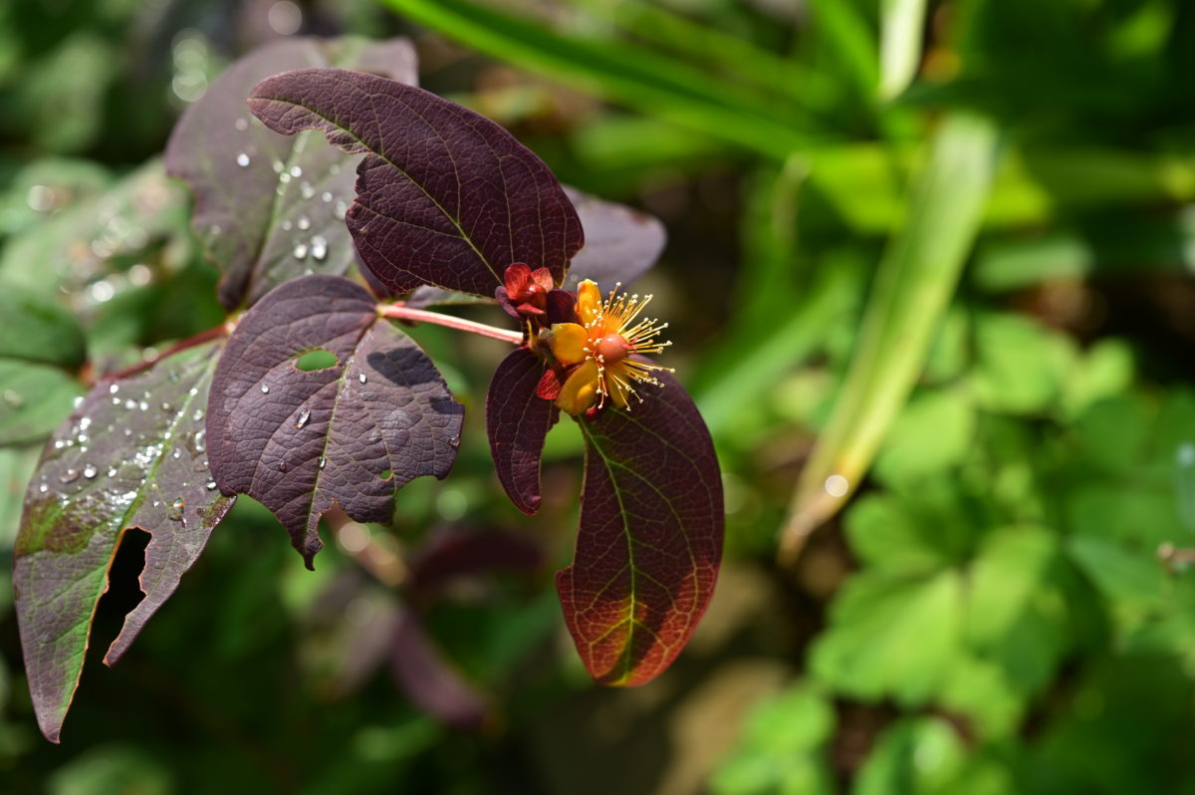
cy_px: 398
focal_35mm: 70
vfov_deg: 19.4
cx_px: 598
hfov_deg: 28.9
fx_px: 2322
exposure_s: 1/640
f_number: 5.6
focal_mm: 70
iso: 200
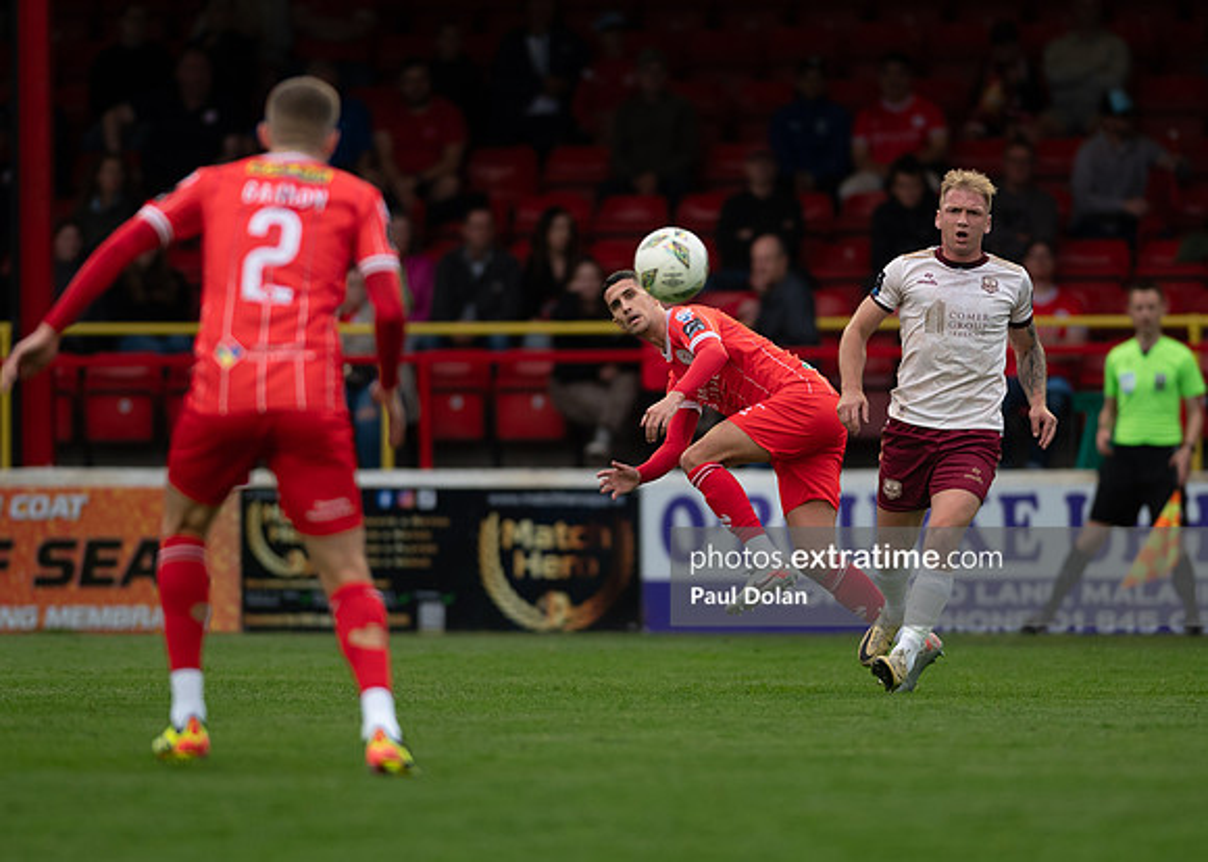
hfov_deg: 4.8
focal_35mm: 419
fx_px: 14362
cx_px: 724
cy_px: 421
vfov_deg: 3.4
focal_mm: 300
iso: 1250
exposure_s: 1/1250
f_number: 2.8
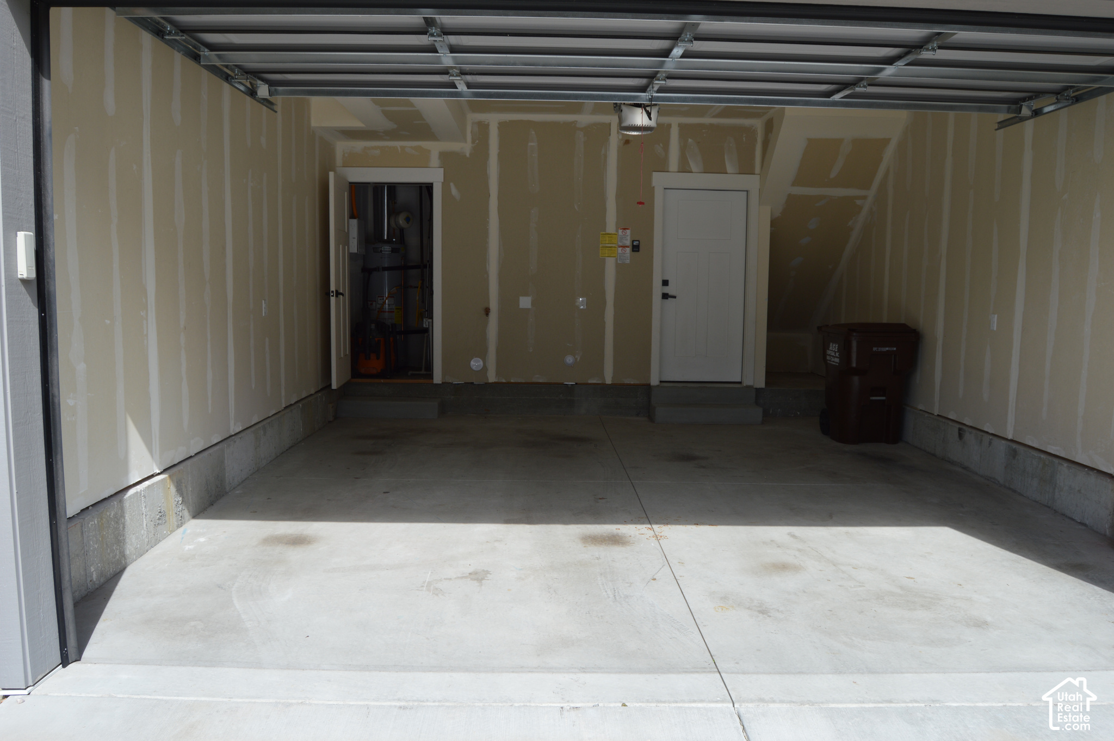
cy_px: 370
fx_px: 835
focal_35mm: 27
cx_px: 557
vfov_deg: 47.9
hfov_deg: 67.4
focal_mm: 18
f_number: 7.1
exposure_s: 1/200
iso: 100
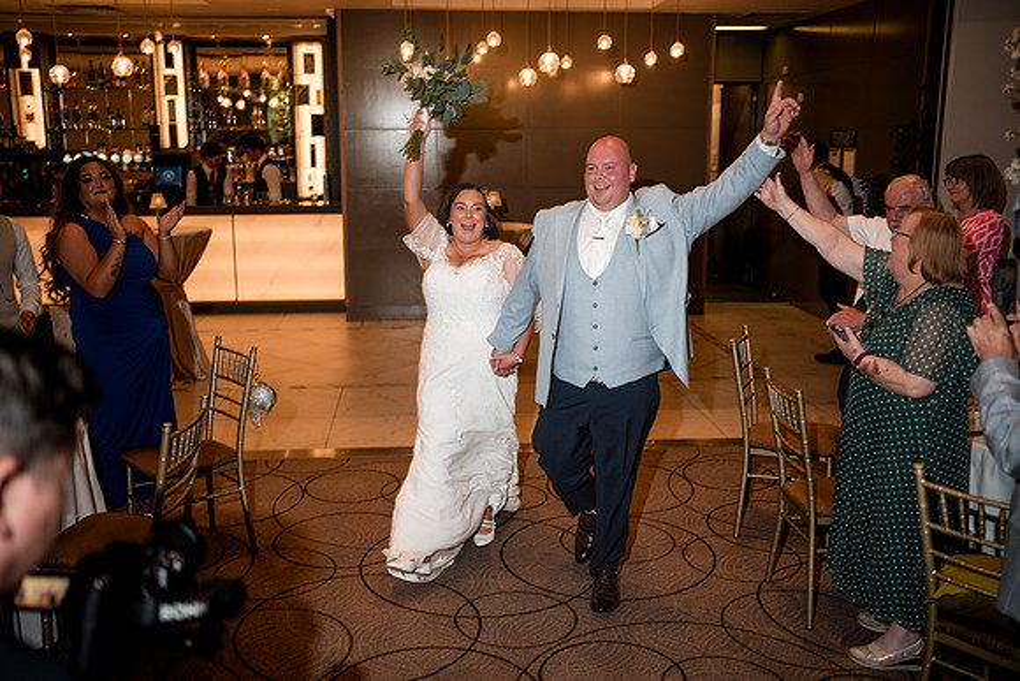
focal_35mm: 35
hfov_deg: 54.4
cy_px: 340
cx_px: 510
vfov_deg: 37.9
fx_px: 992
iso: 200
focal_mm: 35
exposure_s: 1/200
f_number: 1.8
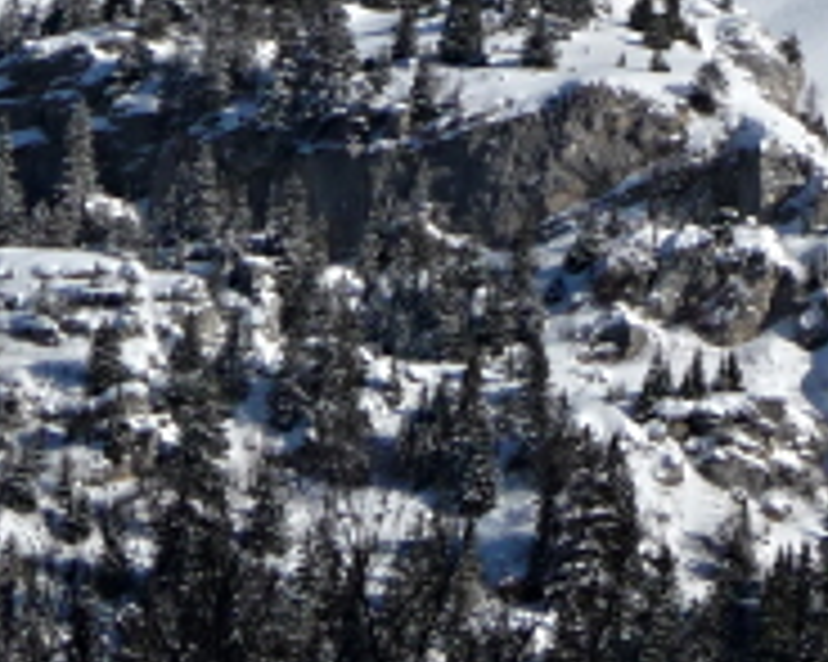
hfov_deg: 10.2
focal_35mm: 183
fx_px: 4482
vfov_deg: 8.3
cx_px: 1310
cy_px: -162
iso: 100
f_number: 10
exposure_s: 1/320
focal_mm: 8
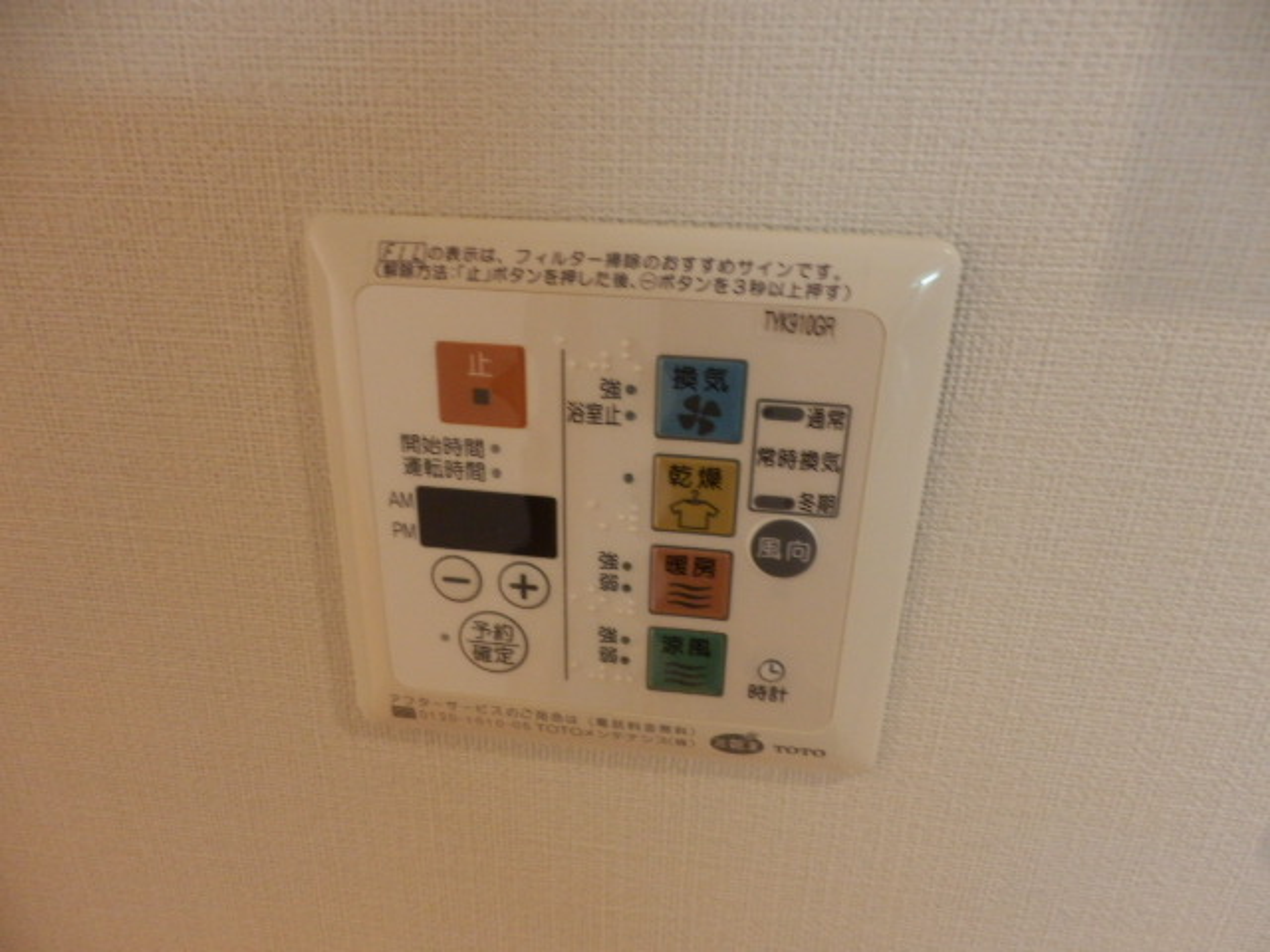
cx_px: 635
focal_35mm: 24
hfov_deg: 71.6
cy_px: 476
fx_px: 881
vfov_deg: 56.8
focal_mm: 4.2
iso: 400
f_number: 3
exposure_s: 1/30
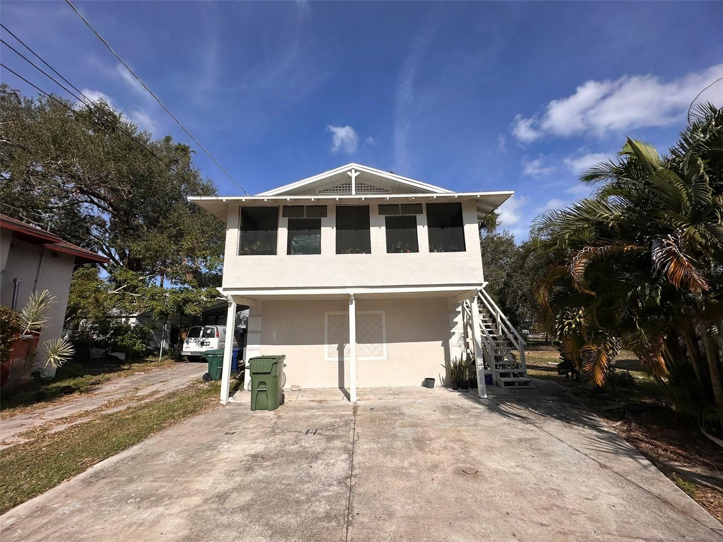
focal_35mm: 14
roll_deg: +1.1
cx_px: 362
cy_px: 271
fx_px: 292
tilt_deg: +11.0
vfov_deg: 85.7
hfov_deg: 102.1
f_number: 2.2
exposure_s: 1/5291
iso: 50
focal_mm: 2.22
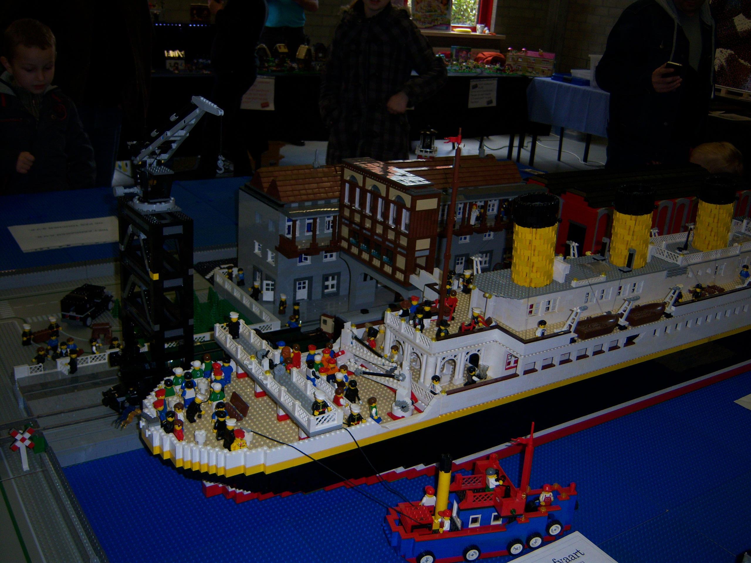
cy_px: 282
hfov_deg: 51.4
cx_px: 376
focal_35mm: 36
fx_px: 781
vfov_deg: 39.7
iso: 80
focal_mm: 7.5
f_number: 2.8
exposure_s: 1/60
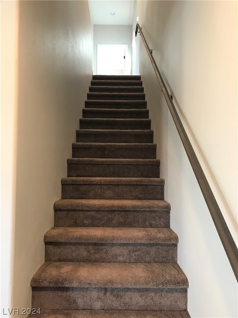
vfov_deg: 63.4
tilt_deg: +2.5
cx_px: 119
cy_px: 159
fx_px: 257
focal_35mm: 28
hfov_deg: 49.7
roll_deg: -0.3
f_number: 1.8
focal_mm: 3.99
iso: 50
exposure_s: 1/15
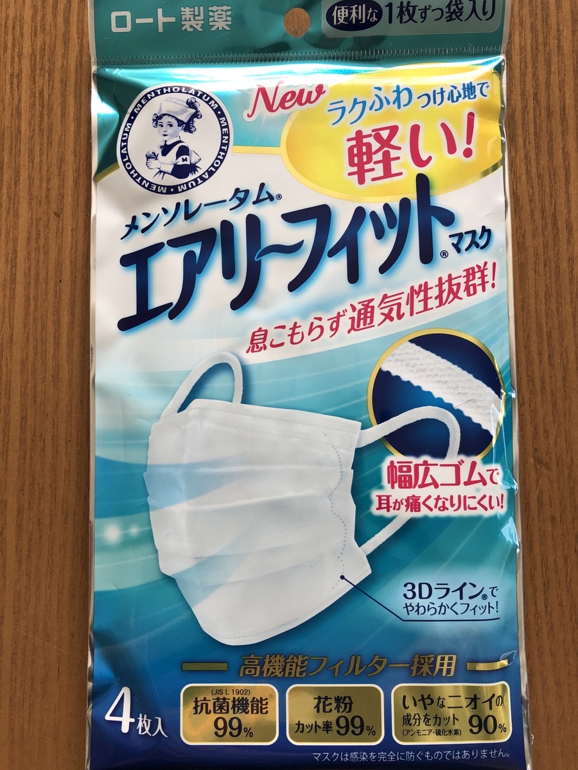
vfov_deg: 63.4
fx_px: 623
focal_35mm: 28
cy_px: 385
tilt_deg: -87.0
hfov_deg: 49.7
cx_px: 289
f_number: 1.8
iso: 50
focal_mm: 4
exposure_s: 1/120
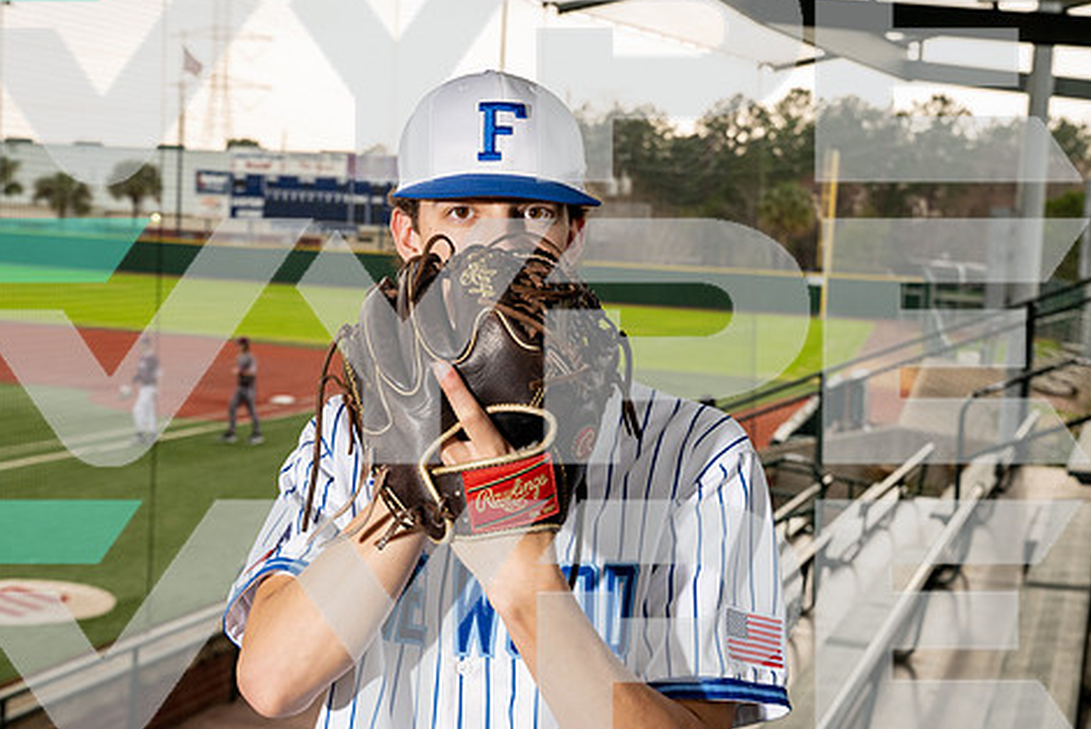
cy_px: 342
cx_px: 499
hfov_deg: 34.4
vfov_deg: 23.4
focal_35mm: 58
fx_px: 1759
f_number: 6.3
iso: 640
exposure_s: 1/250
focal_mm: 47
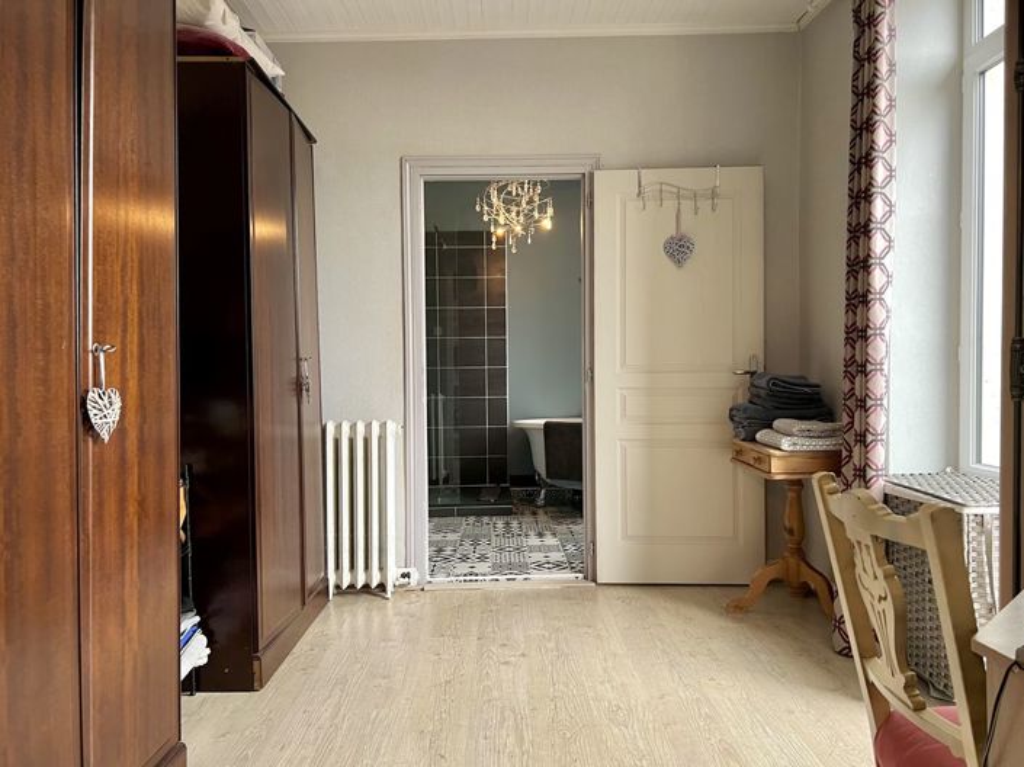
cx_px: 512
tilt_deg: -1.5
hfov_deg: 67.3
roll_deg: +1.2
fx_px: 769
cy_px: 384
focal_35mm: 26
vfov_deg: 53.0
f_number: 1.5
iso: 125
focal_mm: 5.7
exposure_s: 1/50
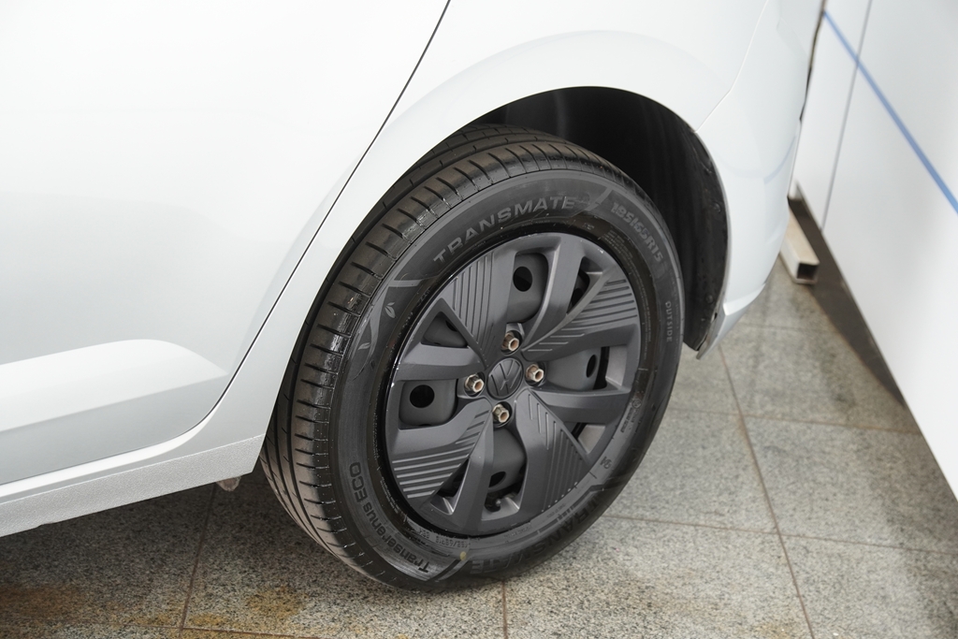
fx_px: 2156
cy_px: 320
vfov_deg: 16.9
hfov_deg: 25.1
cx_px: 479
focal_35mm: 81
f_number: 4
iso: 500
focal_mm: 54
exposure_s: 1/160
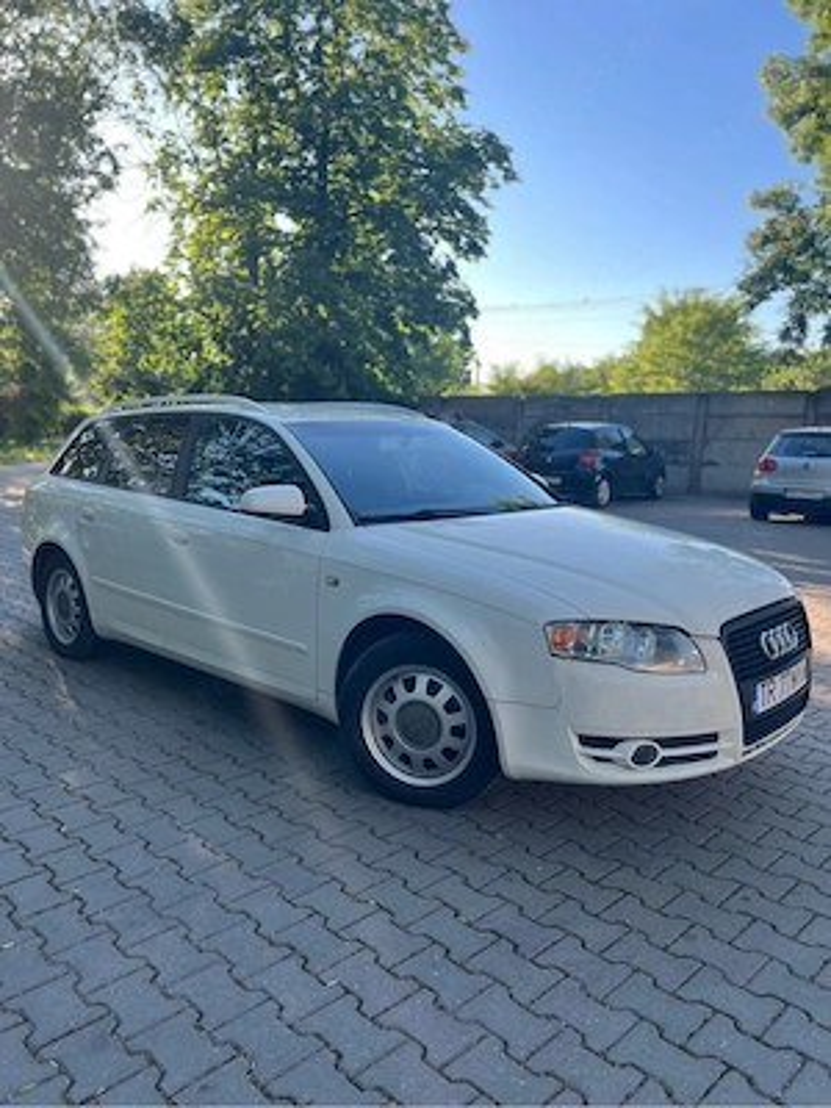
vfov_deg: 67.3
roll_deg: -1.1
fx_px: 832
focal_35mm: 26
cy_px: 554
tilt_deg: -7.8
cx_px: 416
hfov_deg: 53.1
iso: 50
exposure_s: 1/461
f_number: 1.5
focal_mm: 5.7
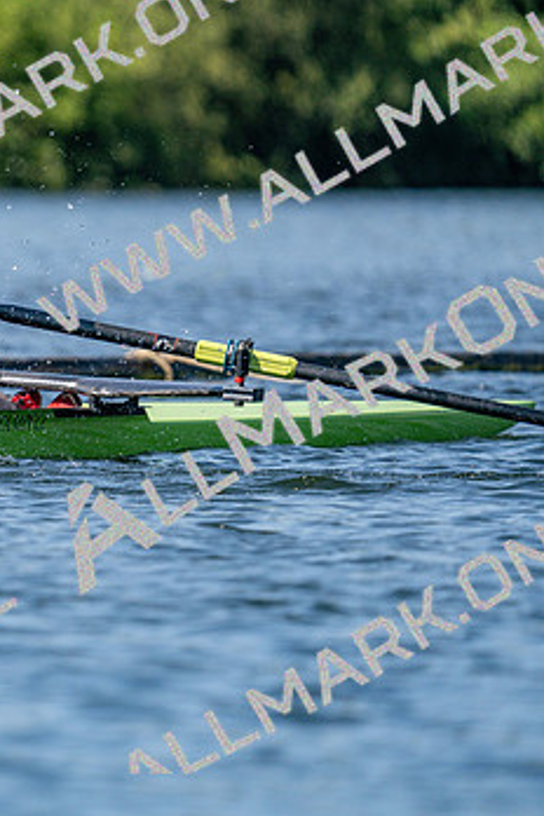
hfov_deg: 1.9
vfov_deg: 2.8
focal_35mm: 729
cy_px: 372
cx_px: -134
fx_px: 16523
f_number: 6.3
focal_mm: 437
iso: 320
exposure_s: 1/1600
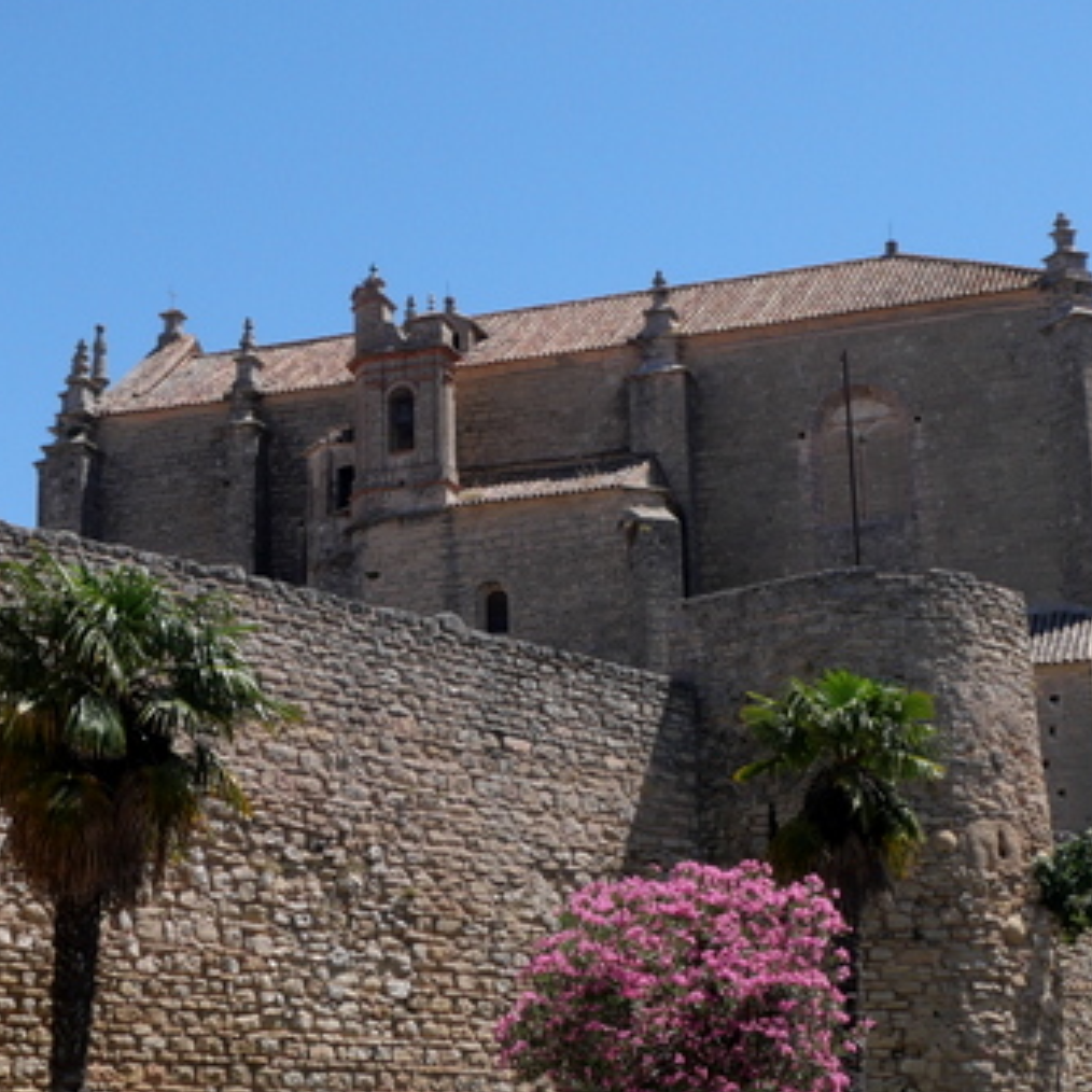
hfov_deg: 25.6
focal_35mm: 67
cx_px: 391
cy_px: 559
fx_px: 2391
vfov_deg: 25.7
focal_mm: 16
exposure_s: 1/400
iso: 200
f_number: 8
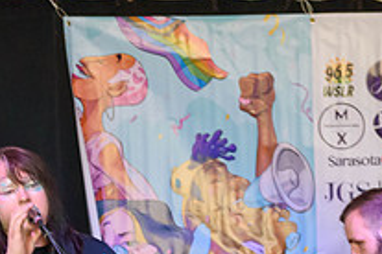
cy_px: 277
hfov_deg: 7.0
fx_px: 3119
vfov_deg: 4.7
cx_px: 118
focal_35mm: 294
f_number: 4.5
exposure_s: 1/125
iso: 1800
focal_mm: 70
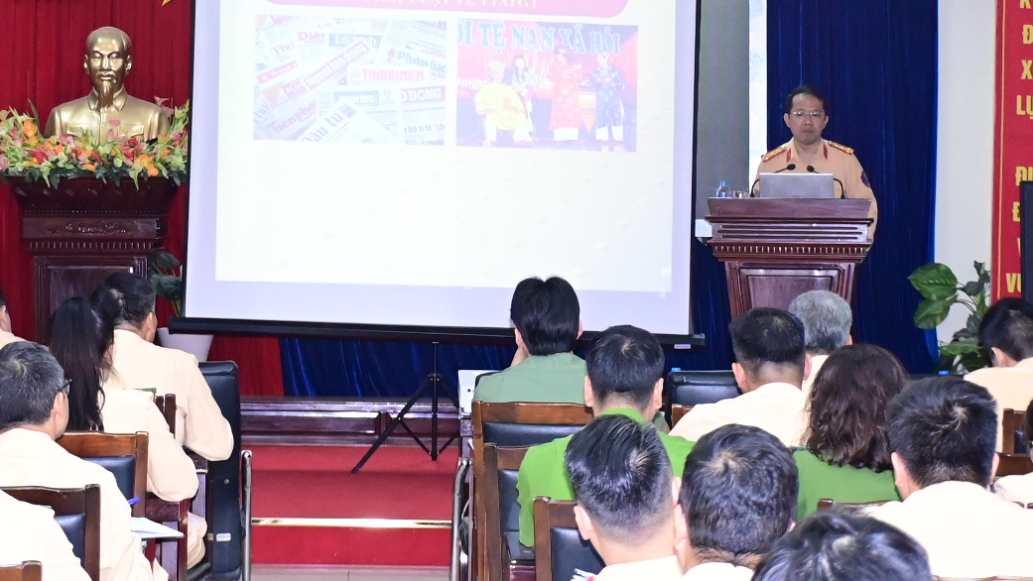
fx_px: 2767
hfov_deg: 21.1
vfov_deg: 11.9
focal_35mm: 101
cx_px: 355
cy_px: 100
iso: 3200
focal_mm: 34
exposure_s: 1/200
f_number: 4.5
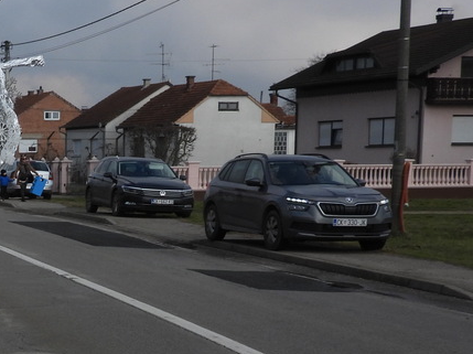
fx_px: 1338
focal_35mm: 98
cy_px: 342
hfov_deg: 18.4
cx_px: -180
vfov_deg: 14.8
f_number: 3.5
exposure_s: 1/1600
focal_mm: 6.3
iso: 100
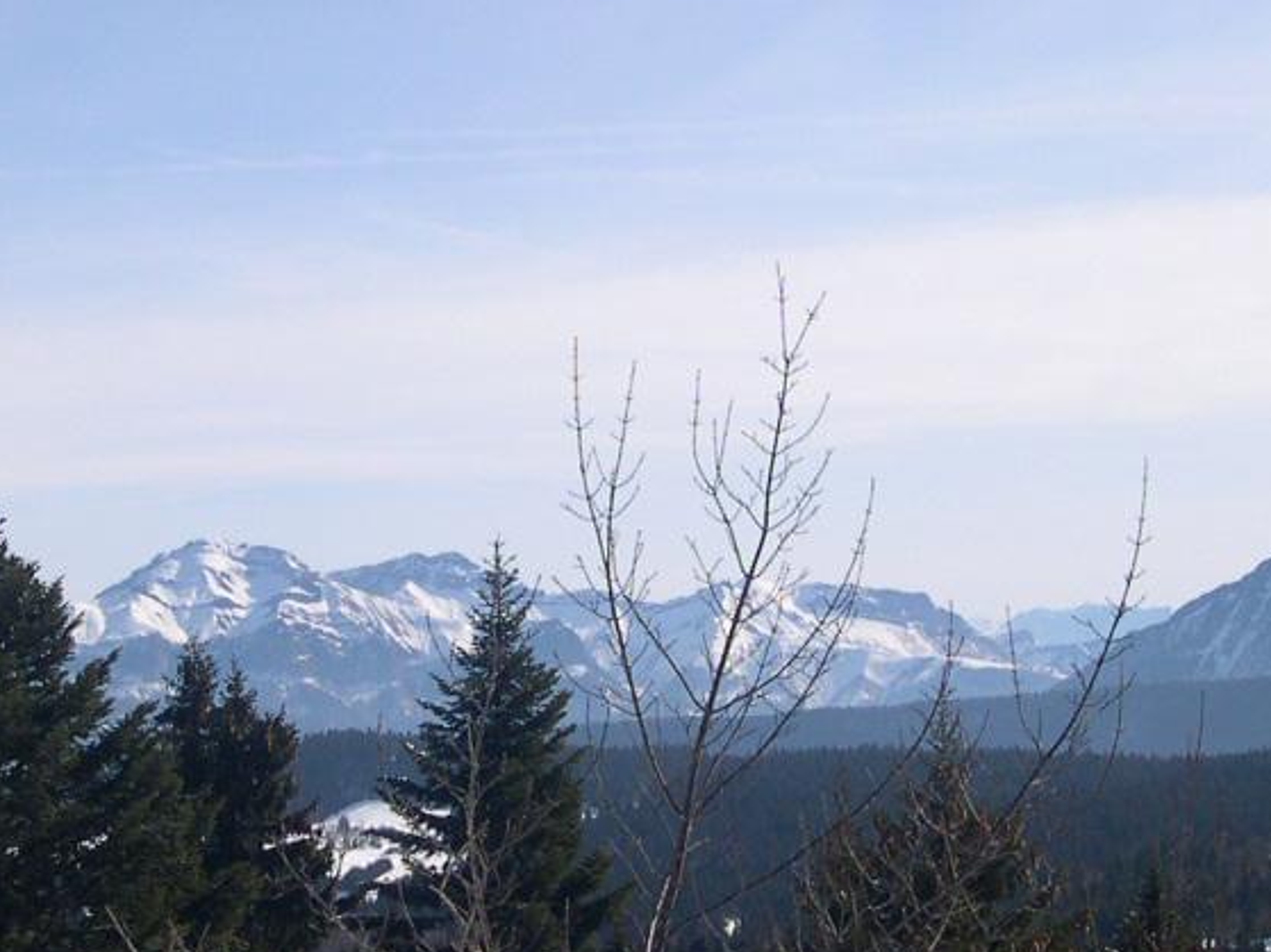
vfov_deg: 17.0
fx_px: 3194
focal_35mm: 87
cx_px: 487
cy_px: 473
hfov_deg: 22.5
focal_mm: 8
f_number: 7.6
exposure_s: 1/319
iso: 100
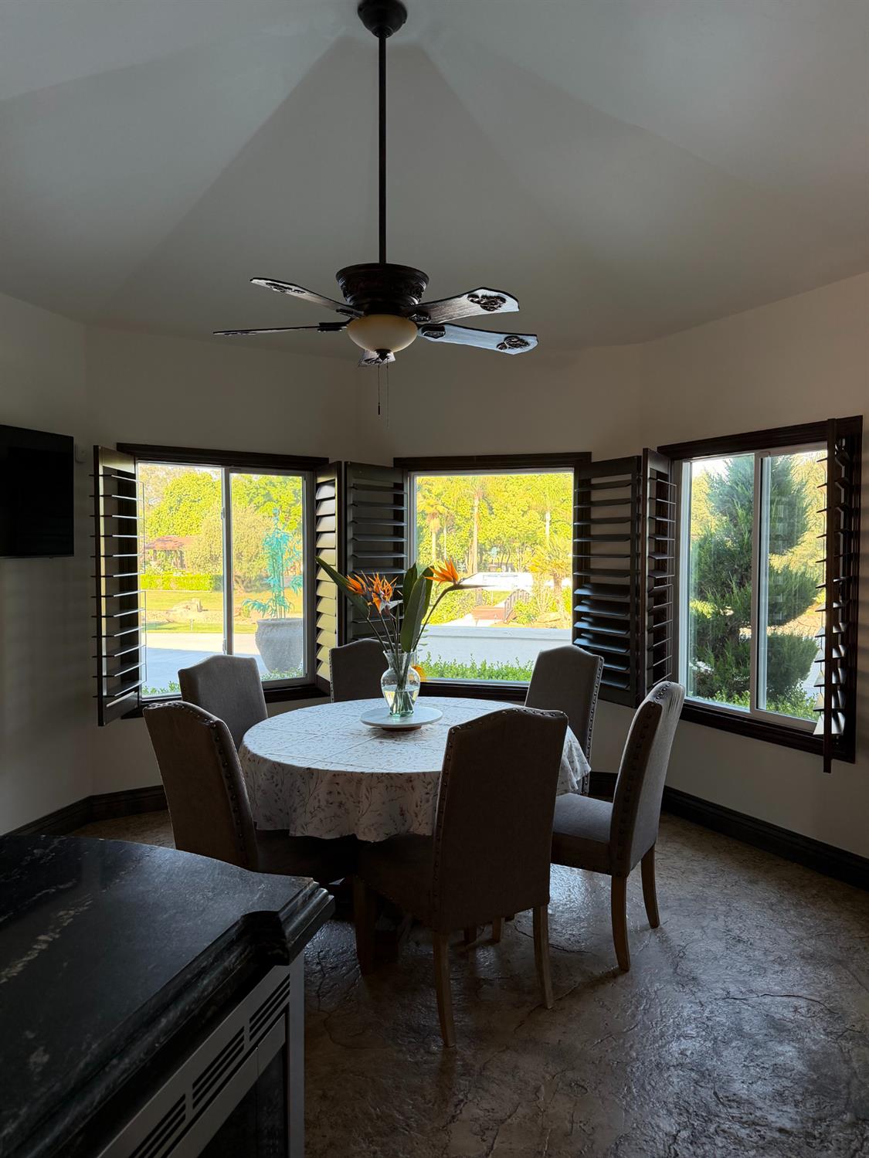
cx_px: 434
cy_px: 579
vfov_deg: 71.6
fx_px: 803
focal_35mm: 24
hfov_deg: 56.8
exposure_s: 1/134
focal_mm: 6.76
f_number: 1.78
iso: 200
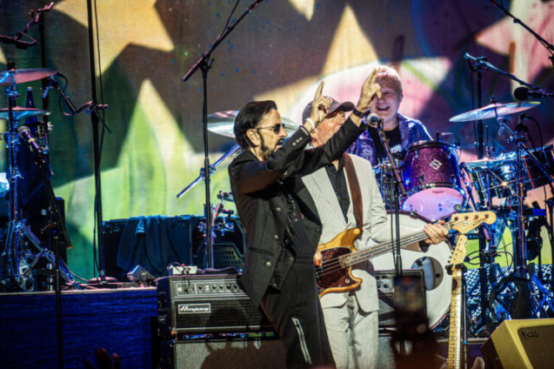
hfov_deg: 5.9
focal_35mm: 352
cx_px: 277
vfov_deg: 3.9
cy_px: 185
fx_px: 5414
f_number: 8
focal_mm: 350
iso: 2000
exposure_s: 1/40
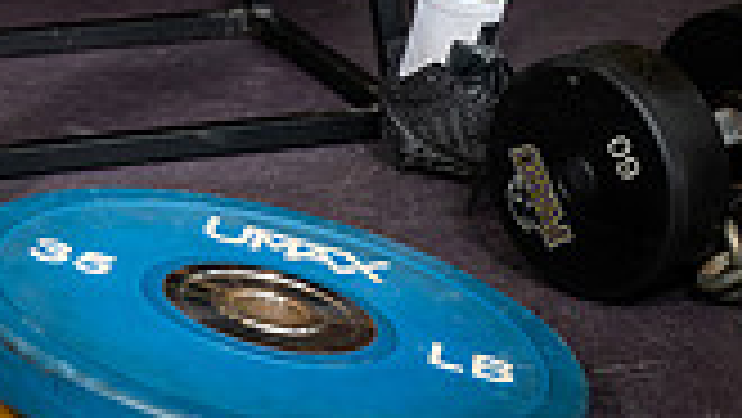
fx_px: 2697
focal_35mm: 137
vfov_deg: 8.3
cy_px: -526
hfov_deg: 15.6
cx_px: 180
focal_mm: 48
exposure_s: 1/250
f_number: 5.6
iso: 500
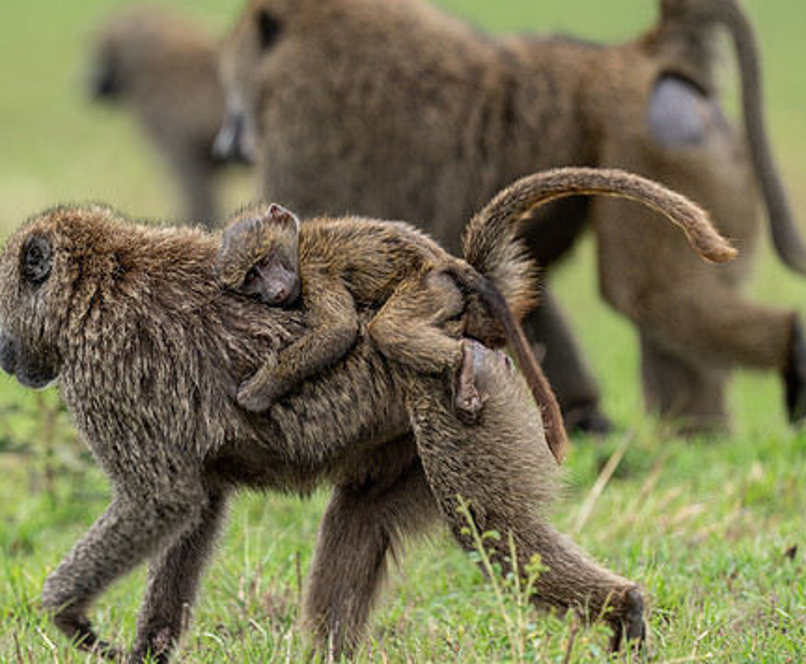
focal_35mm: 1006
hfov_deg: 1.9
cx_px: 140
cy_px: 342
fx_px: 24282
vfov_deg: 1.6
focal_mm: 600
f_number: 5
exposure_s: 1/250
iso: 100
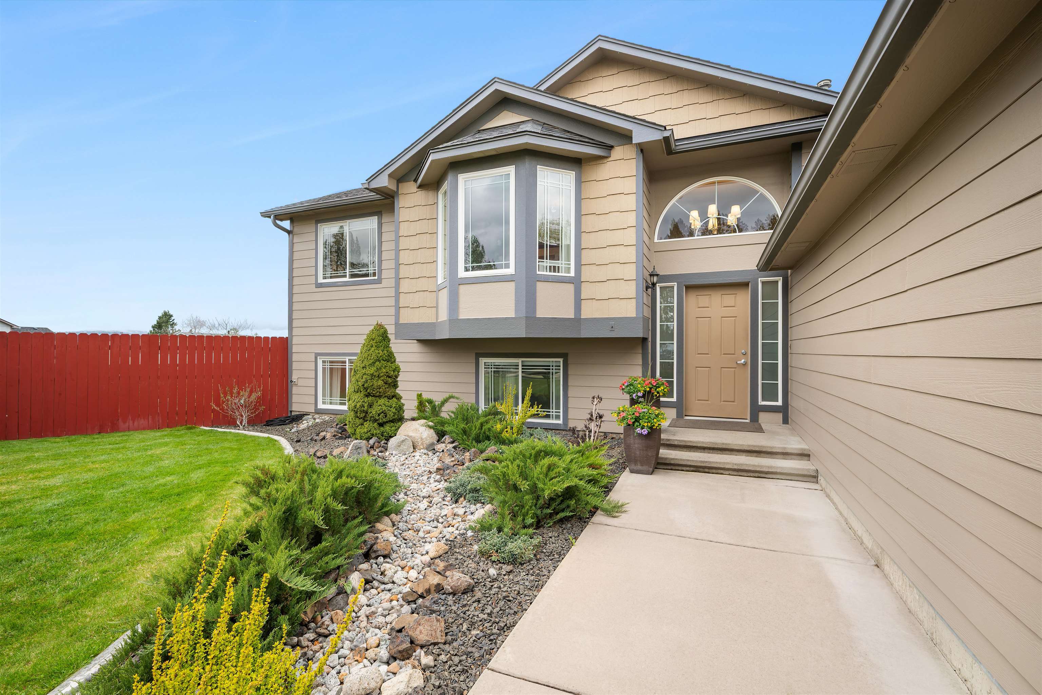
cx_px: 521
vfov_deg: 73.7
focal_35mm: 16
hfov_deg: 96.7
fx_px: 463
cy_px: 348
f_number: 8
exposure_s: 1/6
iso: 100
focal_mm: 16
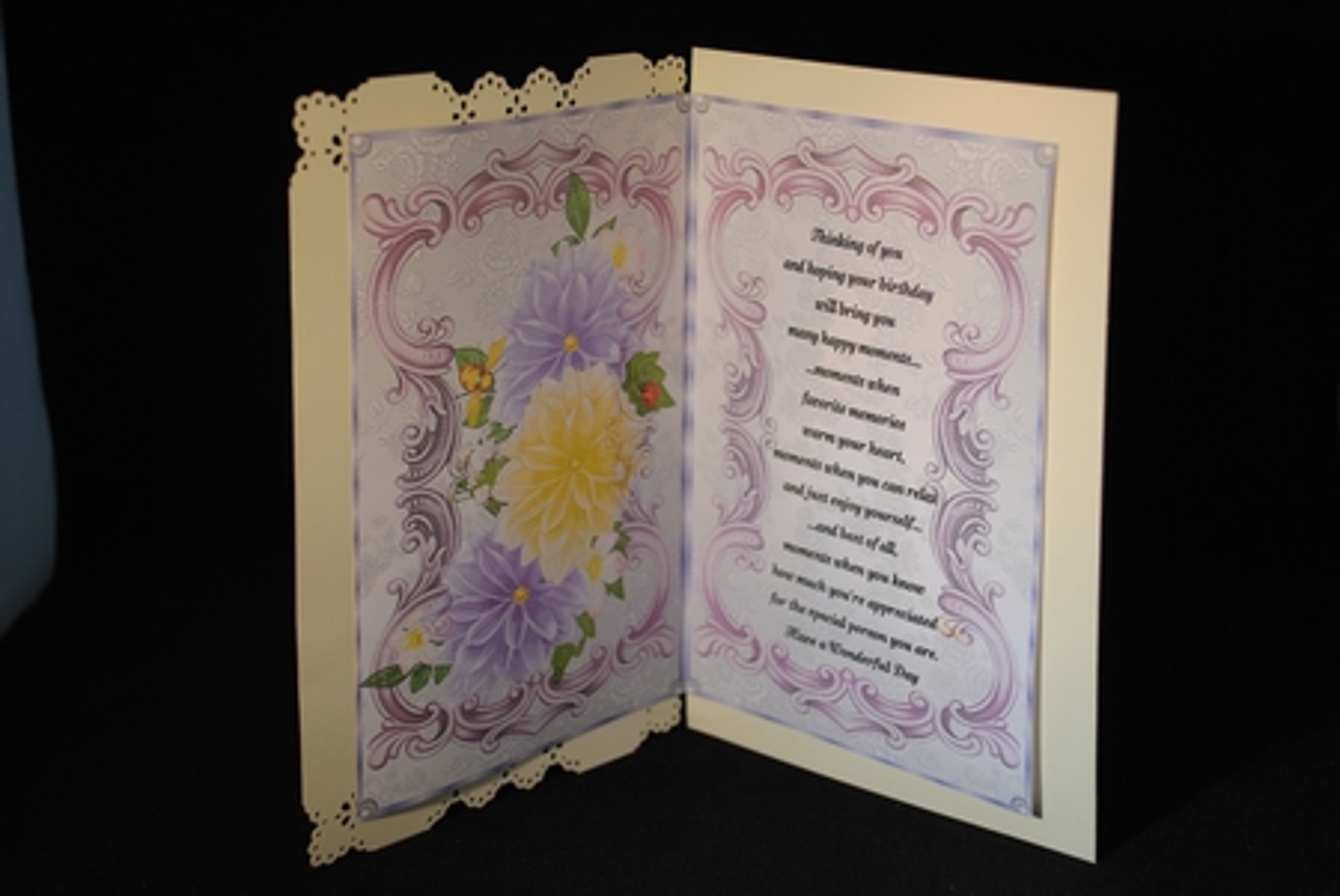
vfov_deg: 26.5
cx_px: 670
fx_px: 1900
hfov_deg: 38.8
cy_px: 448
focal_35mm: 51
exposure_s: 1/30
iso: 200
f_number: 5
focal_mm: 34
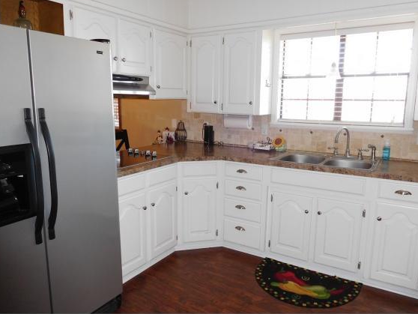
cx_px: 212
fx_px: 314
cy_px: 151
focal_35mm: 26
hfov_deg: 67.3
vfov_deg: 53.1
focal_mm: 4.5
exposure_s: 1/30
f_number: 3.4
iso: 320
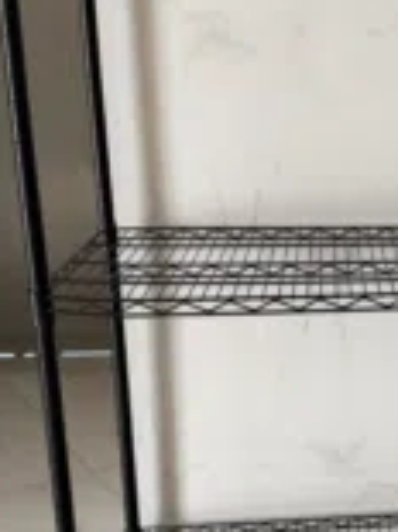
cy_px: 340
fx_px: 952
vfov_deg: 31.1
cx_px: 388
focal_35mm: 62
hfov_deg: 22.8
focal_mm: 6.76
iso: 800
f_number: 1.78
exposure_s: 1/50
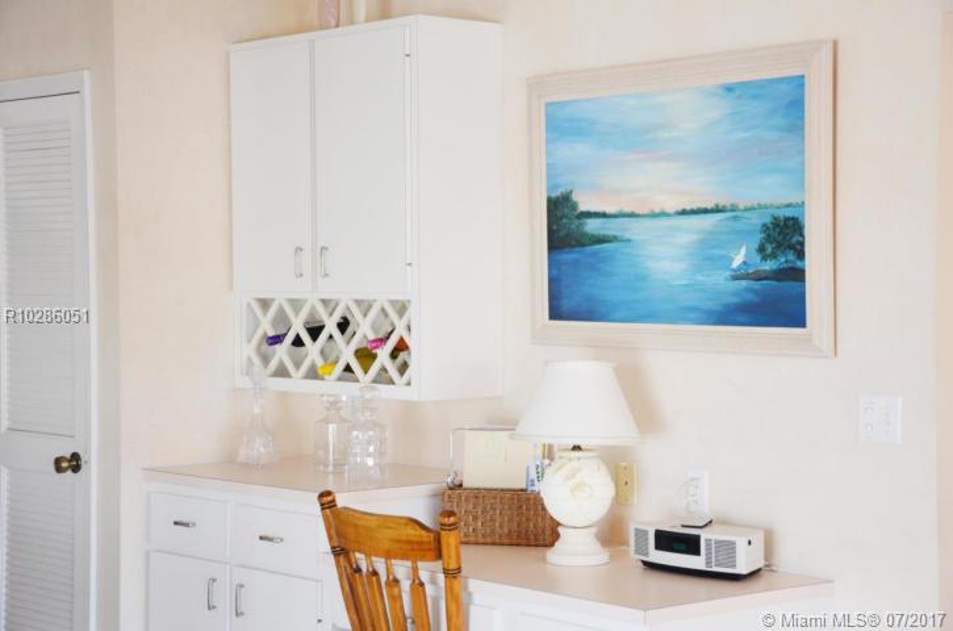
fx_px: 1902
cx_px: 476
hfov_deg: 28.1
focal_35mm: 72
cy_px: 316
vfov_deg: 18.8
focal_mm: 48
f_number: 4.5
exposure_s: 1/60
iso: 560
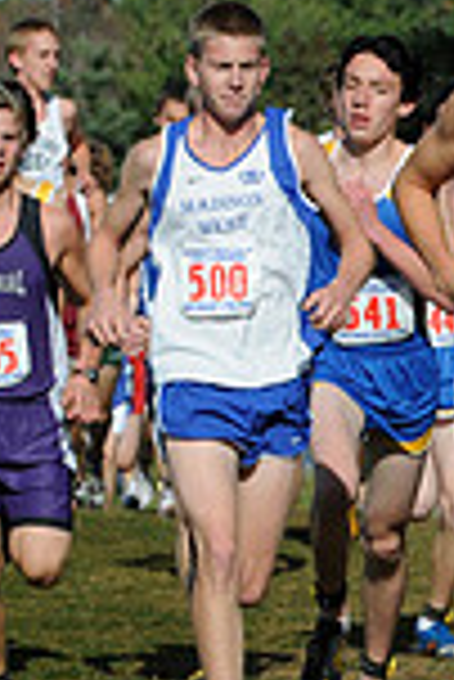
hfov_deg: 2.3
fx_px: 11078
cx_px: 1232
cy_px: 399
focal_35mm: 587
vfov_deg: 3.5
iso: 200
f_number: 5.6
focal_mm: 102
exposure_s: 1/1000
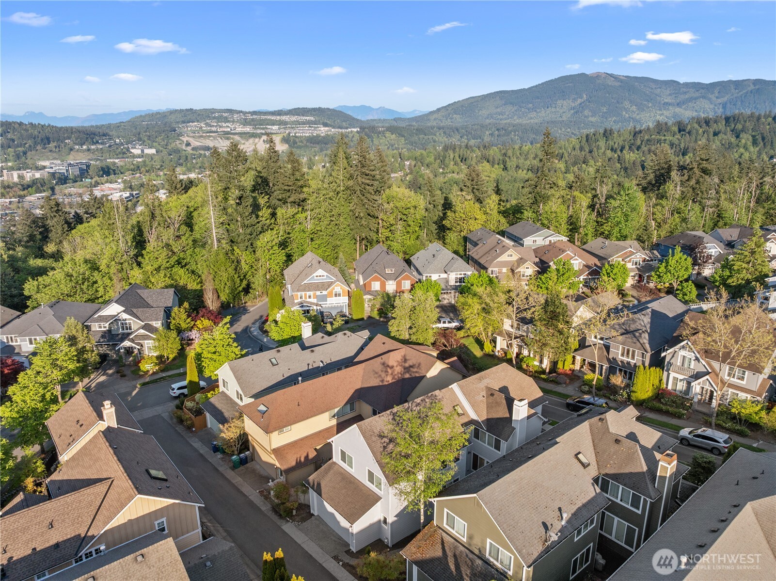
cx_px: 388
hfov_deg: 71.6
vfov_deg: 56.7
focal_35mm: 24
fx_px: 538
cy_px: 290
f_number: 2.8
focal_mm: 12.29
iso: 150
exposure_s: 1/1000
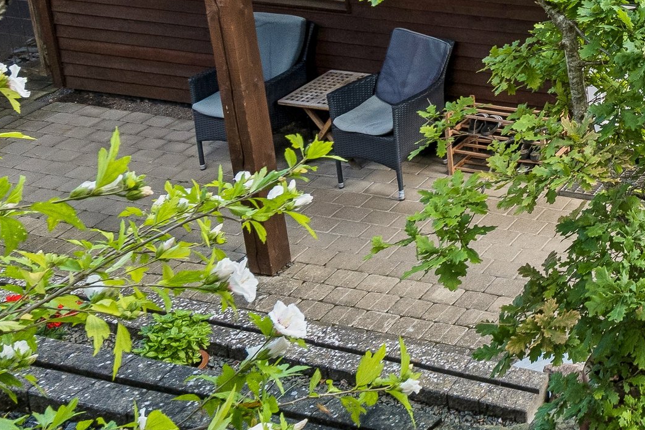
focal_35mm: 60
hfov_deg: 29.2
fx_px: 1075
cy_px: -76
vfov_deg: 21.2
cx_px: 756
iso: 250
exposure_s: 1/80
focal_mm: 14
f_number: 8
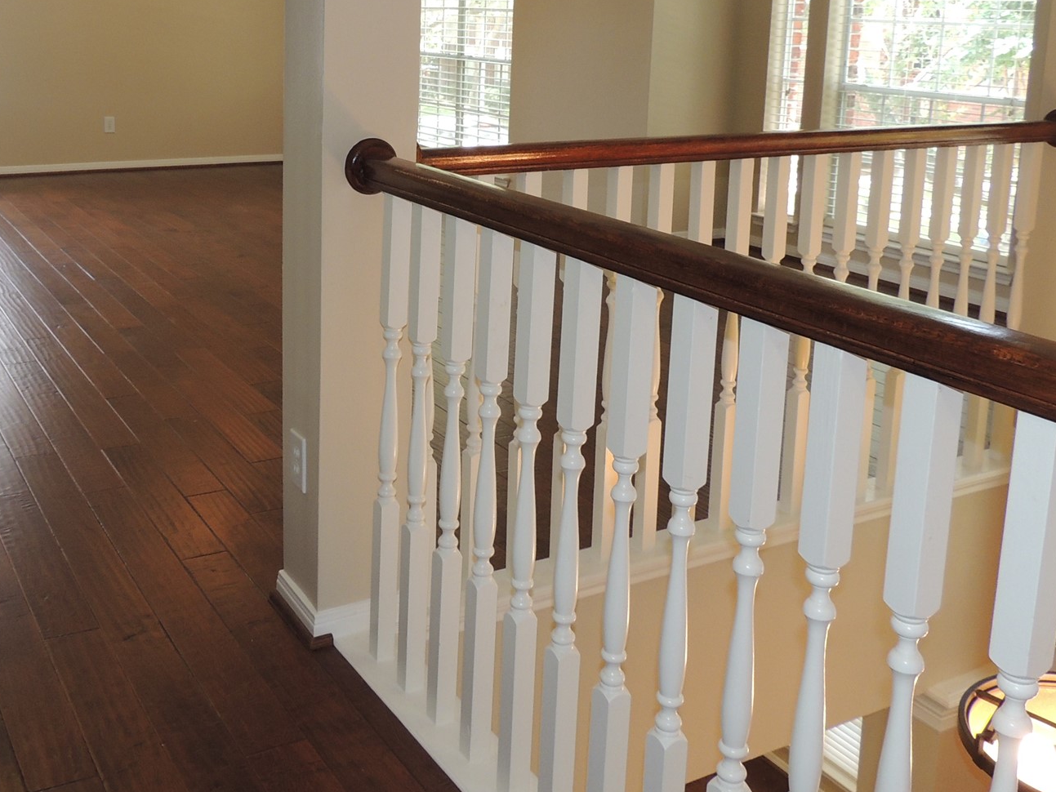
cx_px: 419
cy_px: 224
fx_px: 1159
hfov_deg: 48.7
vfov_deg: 37.0
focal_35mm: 38
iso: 180
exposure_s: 1/40
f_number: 3
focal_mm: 4.3
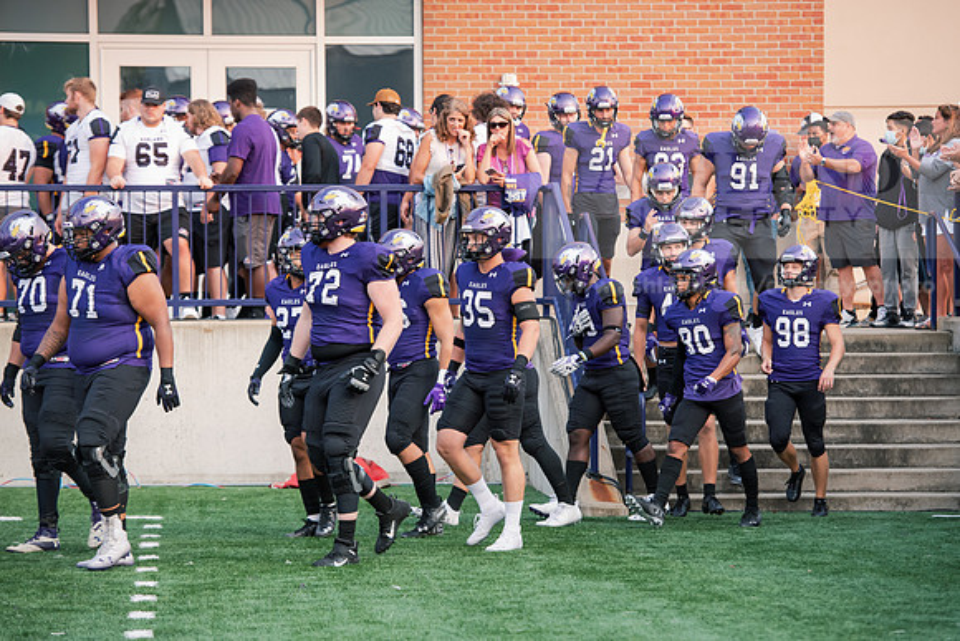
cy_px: 320
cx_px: 480
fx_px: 3601
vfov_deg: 10.2
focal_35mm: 135
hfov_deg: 15.2
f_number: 4
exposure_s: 1/400
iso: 800
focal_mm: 135
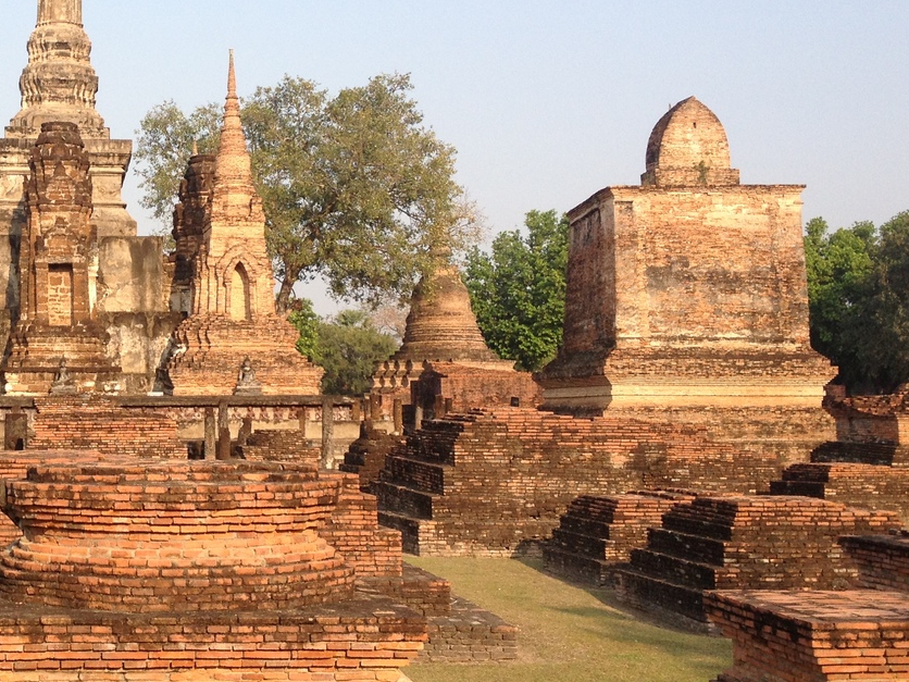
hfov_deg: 27.9
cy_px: 268
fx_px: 1759
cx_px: 96
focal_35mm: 67
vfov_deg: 21.9
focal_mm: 4.28
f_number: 2.4
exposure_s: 1/767
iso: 50
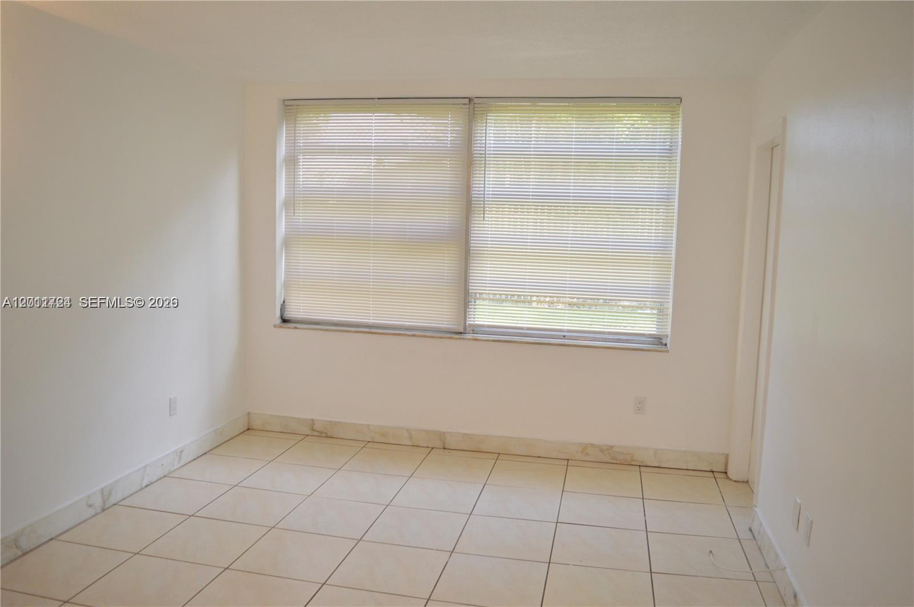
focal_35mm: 27
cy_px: 304
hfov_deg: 67.4
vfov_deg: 47.8
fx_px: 685
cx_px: 457
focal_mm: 18
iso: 800
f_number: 4
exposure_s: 1/200
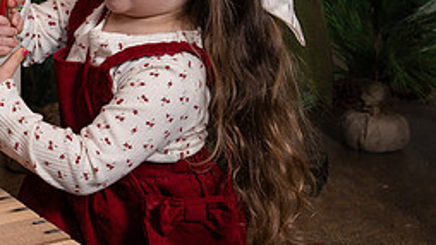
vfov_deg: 15.2
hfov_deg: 25.5
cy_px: 45
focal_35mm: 79
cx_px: -3
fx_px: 914
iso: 250
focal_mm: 33
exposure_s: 1/250
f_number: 5.6
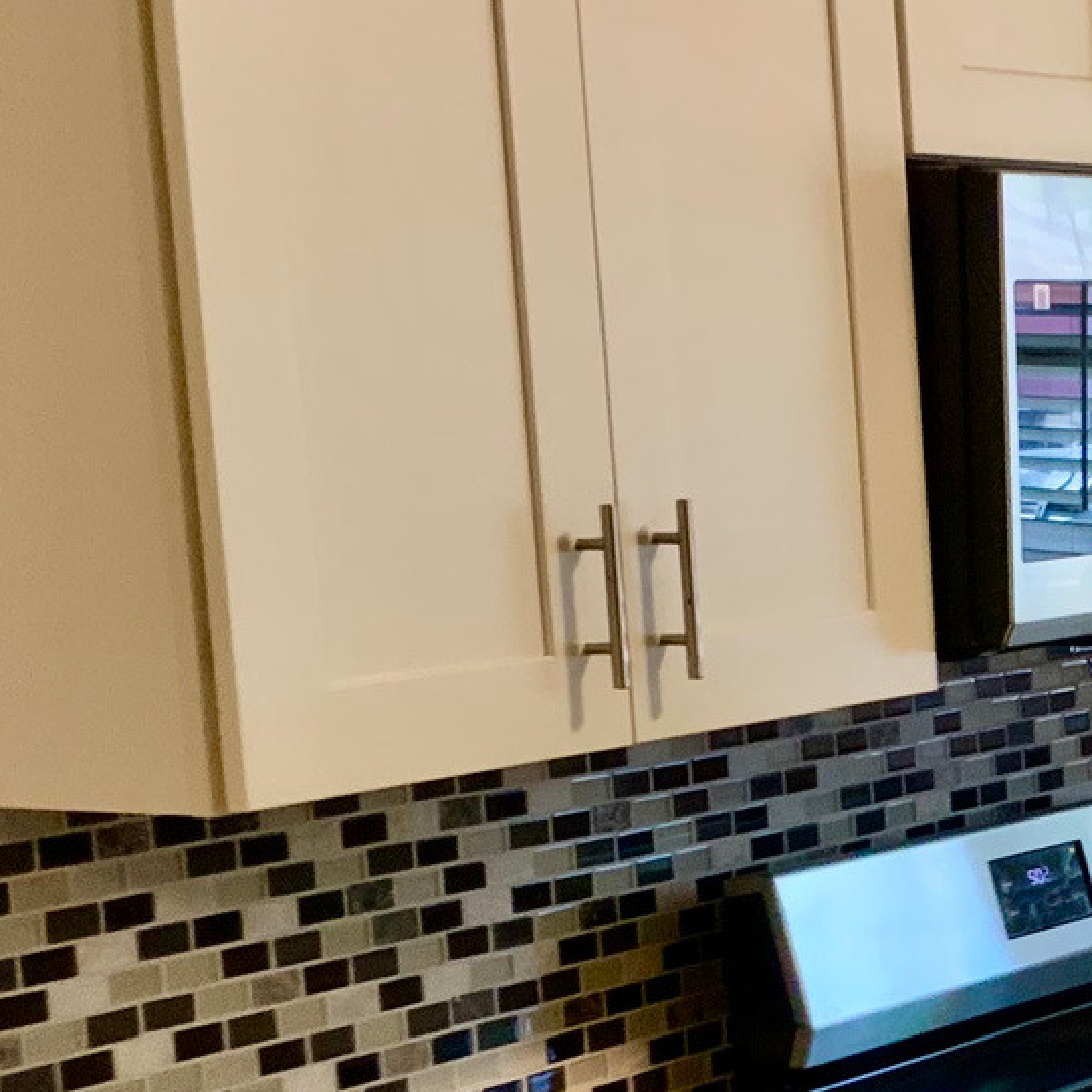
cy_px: 828
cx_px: 1441
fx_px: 3462
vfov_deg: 17.8
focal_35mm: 97
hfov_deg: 16.8
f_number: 1.8
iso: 80
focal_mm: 3
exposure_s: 1/60
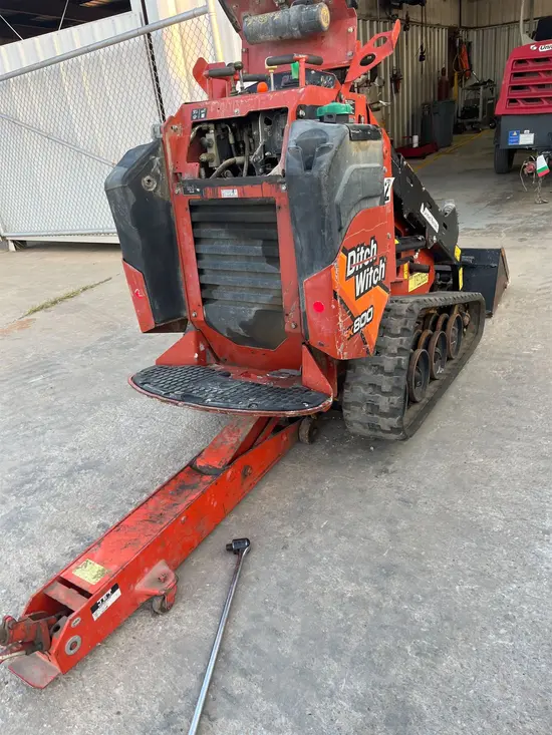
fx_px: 553
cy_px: 368
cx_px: 276
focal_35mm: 26
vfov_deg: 67.3
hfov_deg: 53.1
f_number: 1.6
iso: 50
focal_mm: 5.1
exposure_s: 1/121
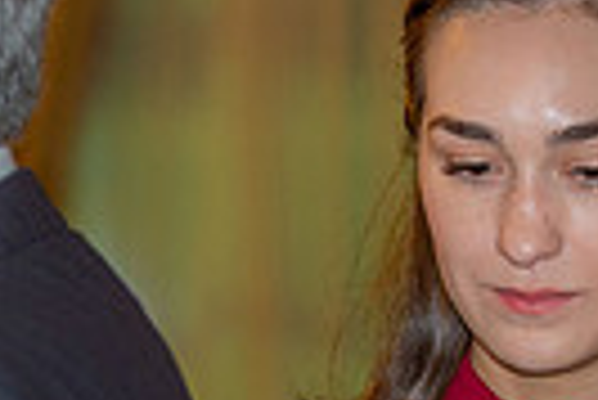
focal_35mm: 414
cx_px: -283
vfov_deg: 3.3
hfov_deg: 4.9
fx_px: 6884
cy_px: 427
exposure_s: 1/100
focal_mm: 95
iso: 1250
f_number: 2.8
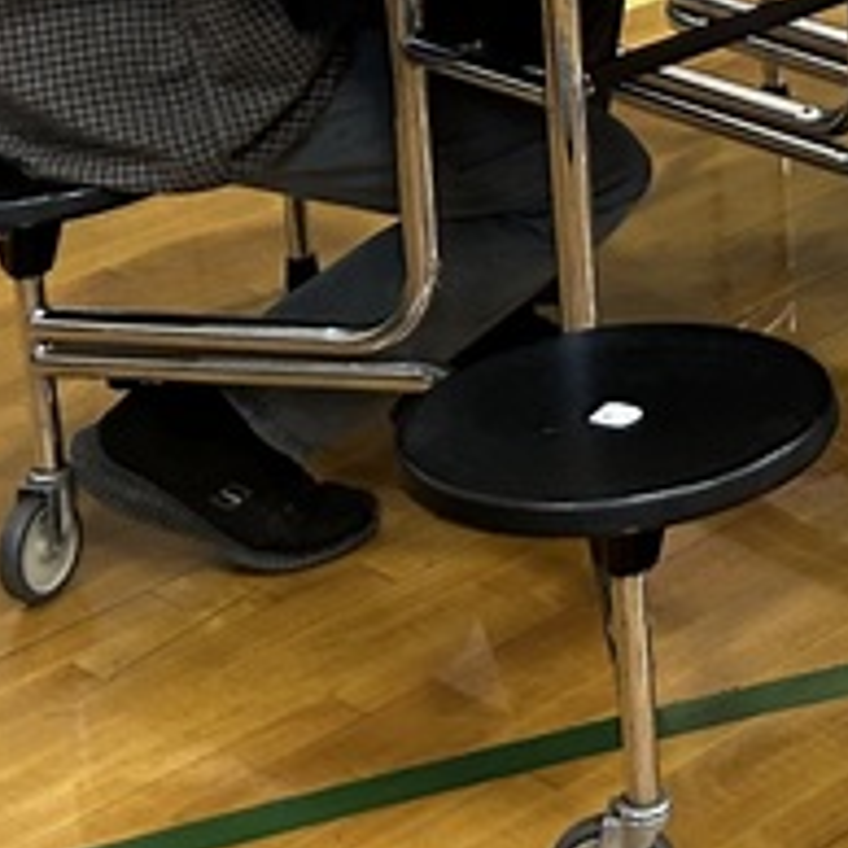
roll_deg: +0.9
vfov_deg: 13.7
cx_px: 1373
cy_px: -332
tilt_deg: -14.4
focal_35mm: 121
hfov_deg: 13.4
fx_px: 3354
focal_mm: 5.7
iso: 160
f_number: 1.5
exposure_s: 1/60
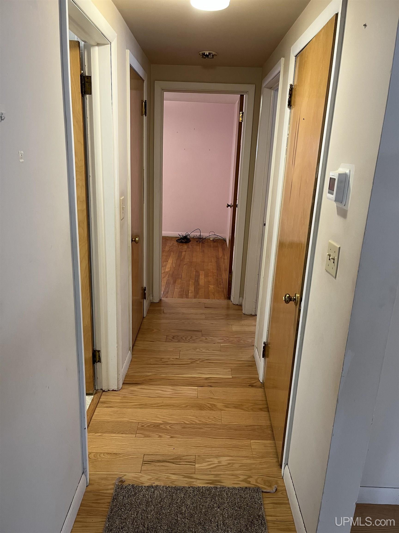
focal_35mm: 26
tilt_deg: -16.6
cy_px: 266
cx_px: 200
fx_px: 400
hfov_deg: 53.1
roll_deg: -1.4
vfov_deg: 67.3
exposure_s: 1/60
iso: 160
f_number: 1.6
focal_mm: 5.1
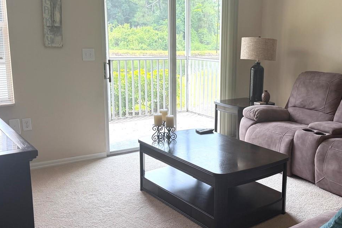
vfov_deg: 32.6
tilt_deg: -11.6
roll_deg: -1.5
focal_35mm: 41
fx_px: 389
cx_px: 222
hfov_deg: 46.8
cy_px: 116
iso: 80
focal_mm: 6.76
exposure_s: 1/210
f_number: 1.78
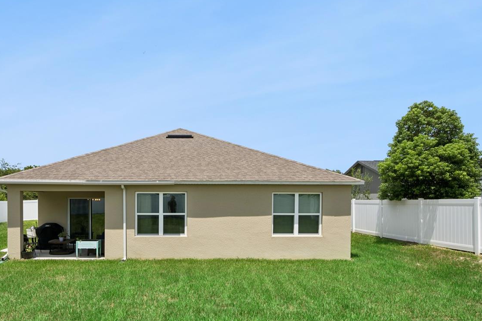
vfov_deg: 54.4
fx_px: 308
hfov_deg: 75.0
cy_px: 205
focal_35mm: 23
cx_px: 185
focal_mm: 16
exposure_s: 1/50
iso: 40
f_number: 14
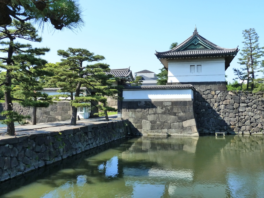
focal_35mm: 35
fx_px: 267
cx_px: 132
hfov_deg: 52.6
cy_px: 99
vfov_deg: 40.7
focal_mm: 5.7
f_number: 4
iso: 200
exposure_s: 1/250
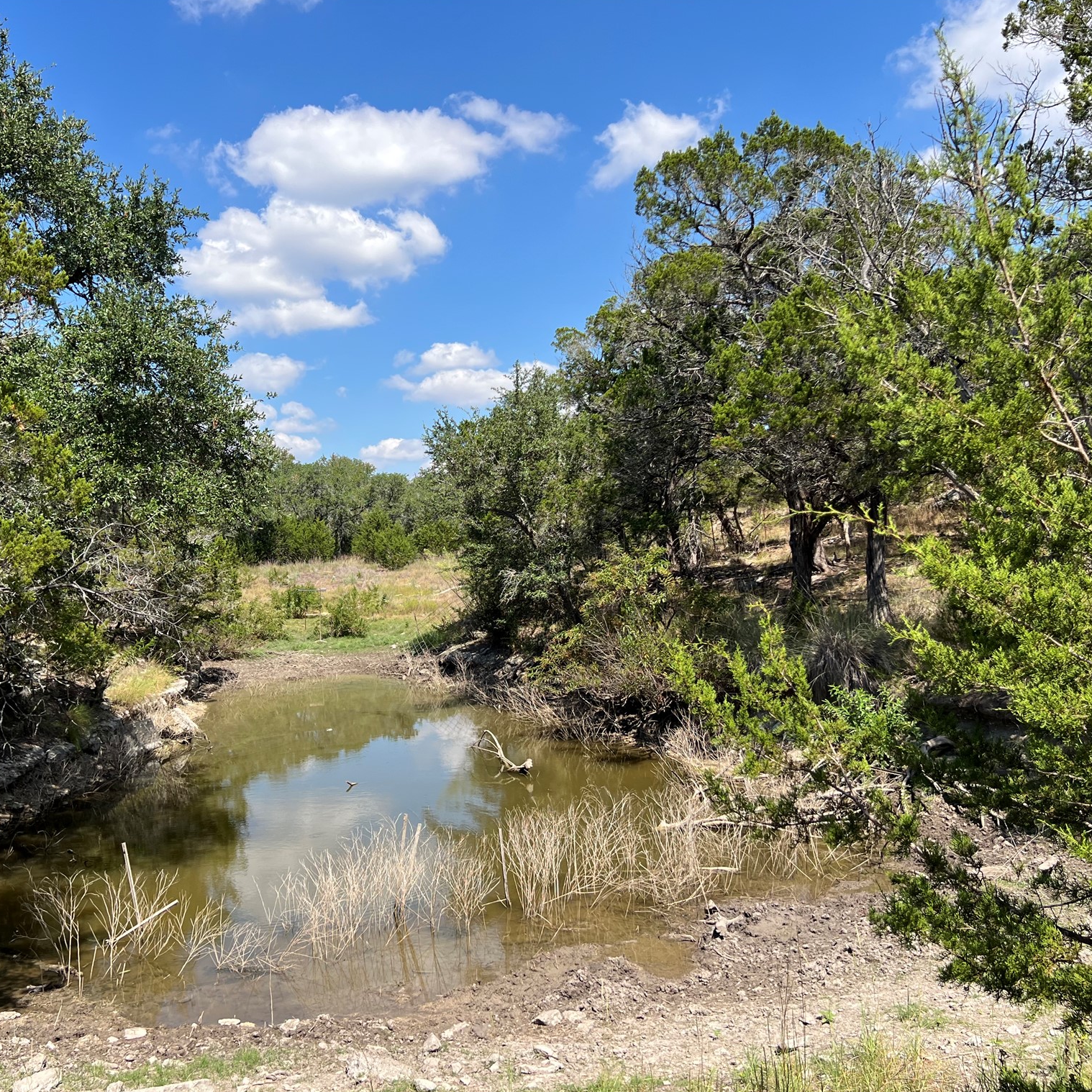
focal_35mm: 31
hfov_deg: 52.3
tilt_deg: +0.1
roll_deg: +3.0
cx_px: 452
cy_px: 547
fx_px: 1106
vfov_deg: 52.5
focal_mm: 5.7
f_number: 1.5
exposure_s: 1/2841
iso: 50
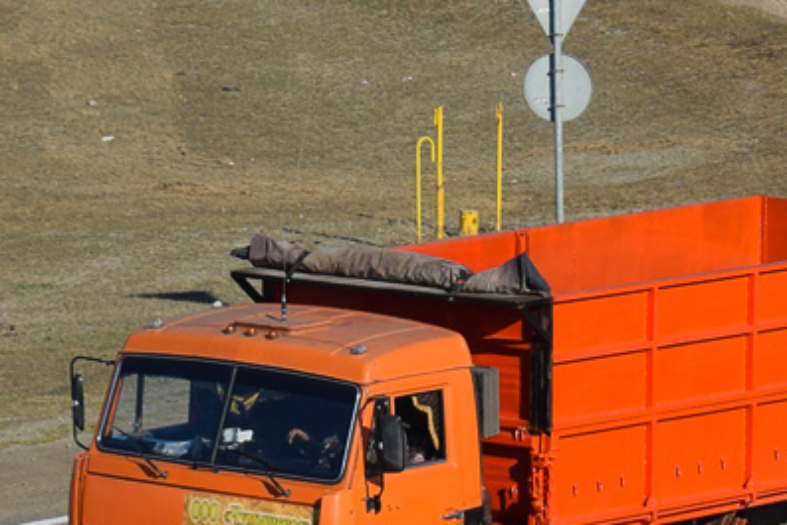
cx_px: 710
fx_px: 5456
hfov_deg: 8.2
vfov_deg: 5.5
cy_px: 242
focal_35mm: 250
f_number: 8
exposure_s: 1/1250
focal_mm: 55
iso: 200
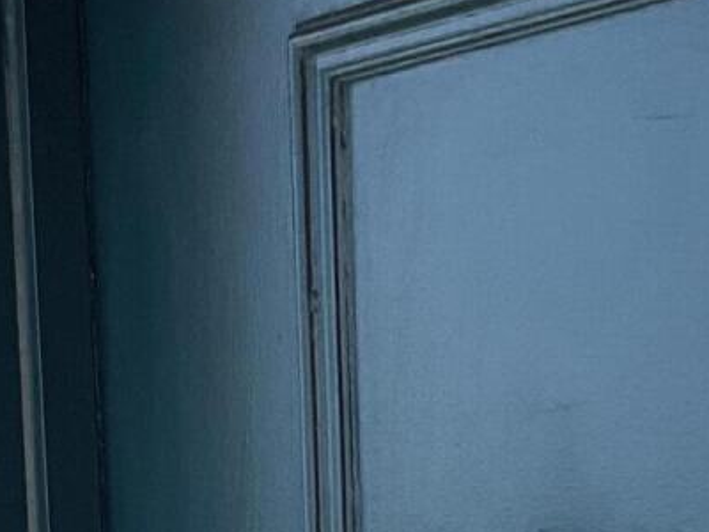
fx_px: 2970
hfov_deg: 13.5
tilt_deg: -8.2
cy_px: 1096
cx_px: 597
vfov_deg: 9.5
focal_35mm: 145
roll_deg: +0.9
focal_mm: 3
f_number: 1.8
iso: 16
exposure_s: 1/657
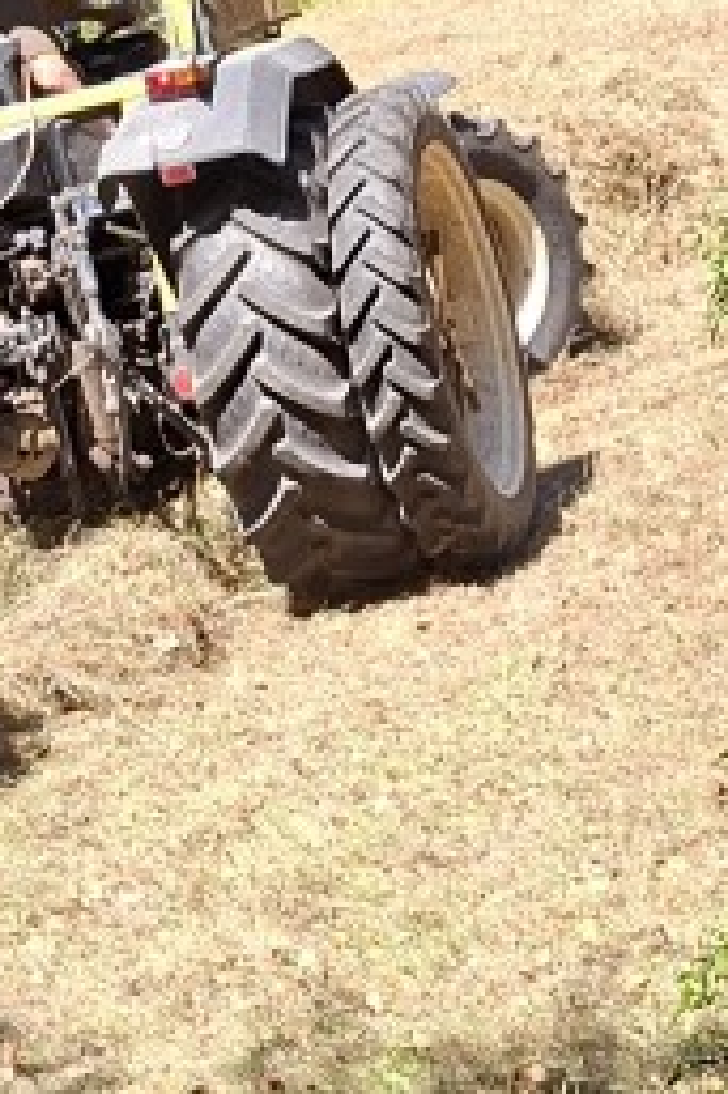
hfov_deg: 11.0
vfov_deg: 16.3
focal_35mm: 124
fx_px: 3766
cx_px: 349
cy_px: 96
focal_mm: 5.54
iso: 40
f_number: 1.8
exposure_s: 1/769
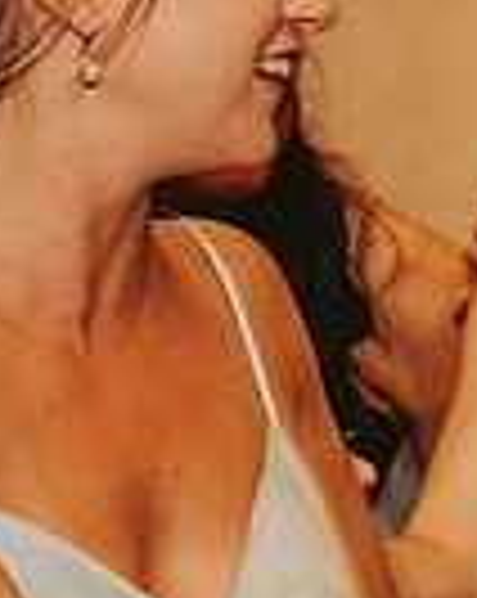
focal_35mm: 254
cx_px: 1197
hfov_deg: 5.8
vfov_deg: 7.6
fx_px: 4493
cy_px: 146
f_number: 2.8
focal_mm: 62
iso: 500
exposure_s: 1/60
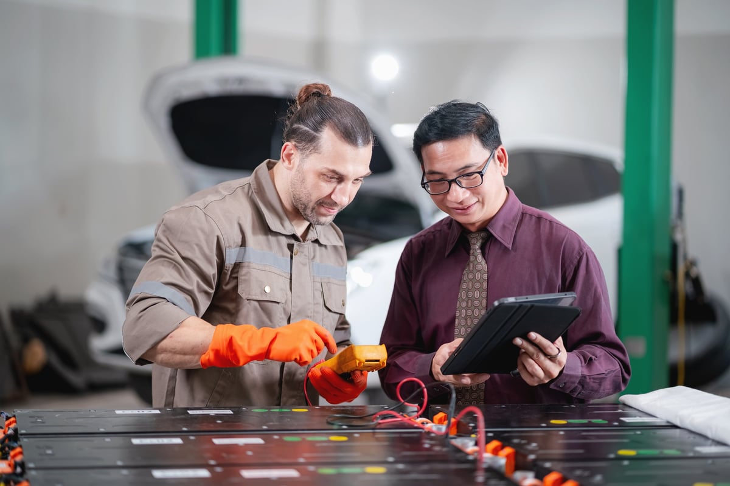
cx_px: 365
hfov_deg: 23.9
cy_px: 243
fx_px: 1723
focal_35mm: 85
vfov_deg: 16.1
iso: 640
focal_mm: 85
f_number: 1.8
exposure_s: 1/160
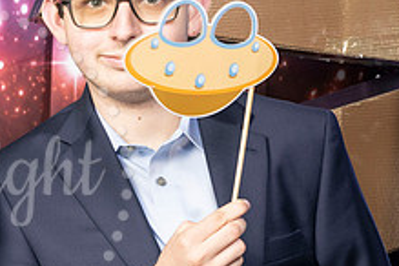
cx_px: -89
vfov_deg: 9.3
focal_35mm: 147
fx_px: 1629
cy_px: 206
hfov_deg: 13.5
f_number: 9
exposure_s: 1/160
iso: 320
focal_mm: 44
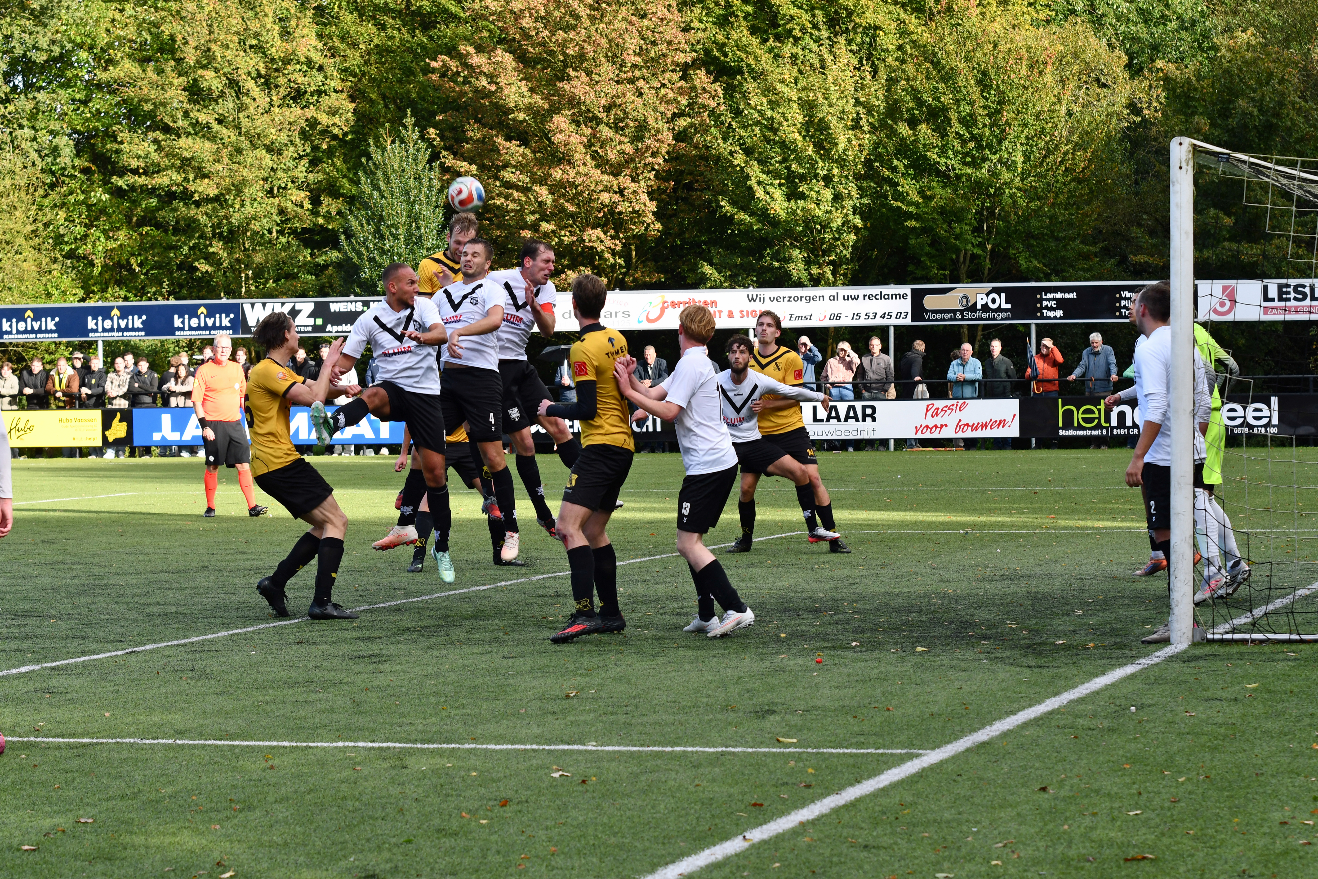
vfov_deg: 13.0
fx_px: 3844
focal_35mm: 105
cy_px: 440
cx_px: 659
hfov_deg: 19.5
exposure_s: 1/500
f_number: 5.6
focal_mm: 70
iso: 320
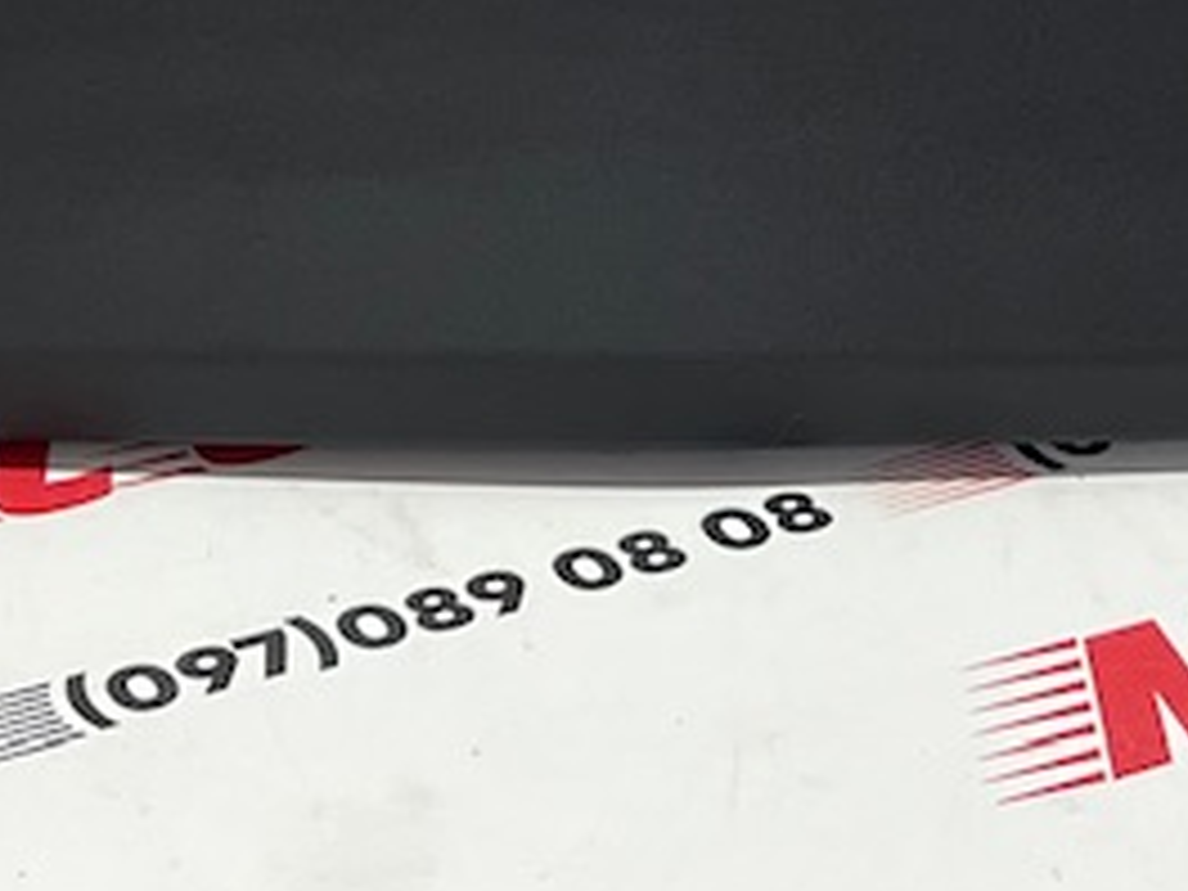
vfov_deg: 11.0
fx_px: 4324
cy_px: -738
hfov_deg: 15.6
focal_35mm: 126
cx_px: 770
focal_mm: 5.1
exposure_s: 1/100
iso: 64
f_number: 1.6
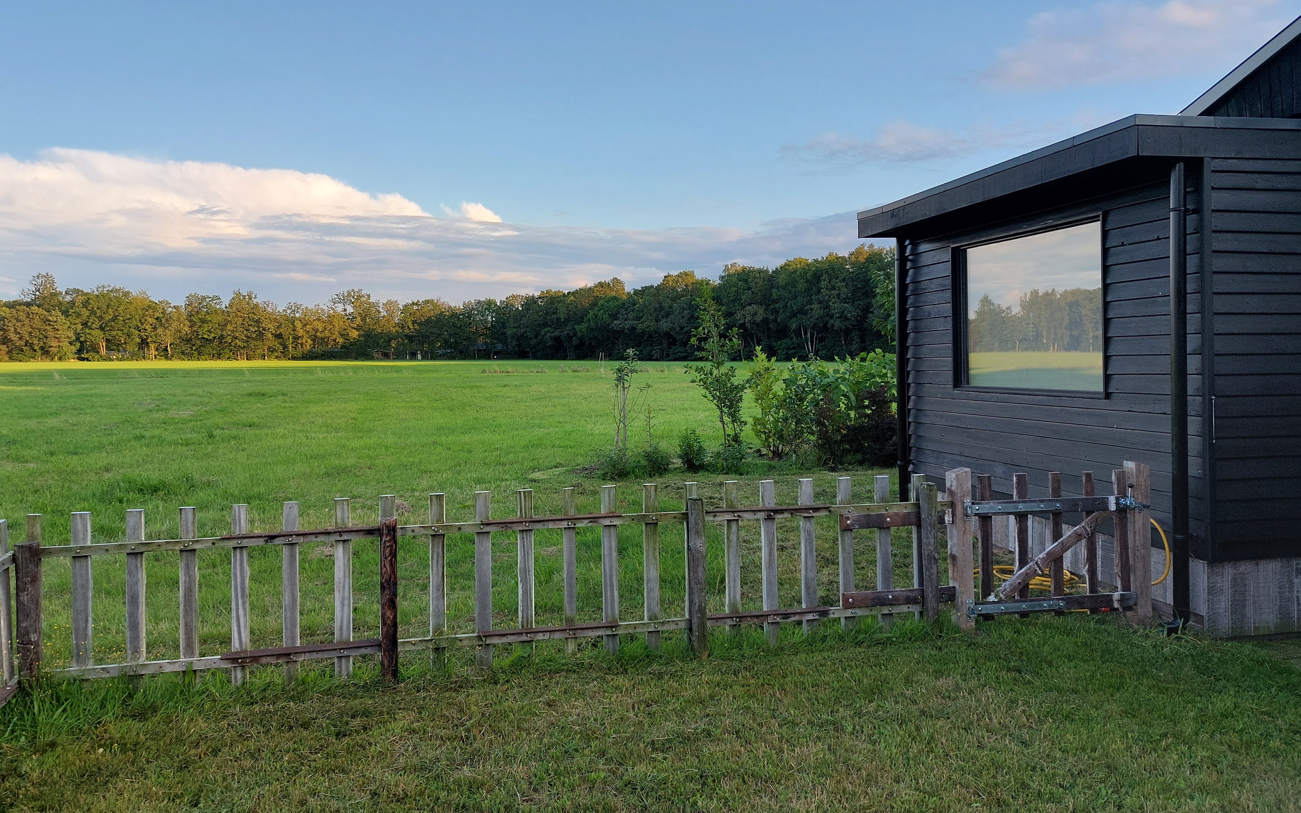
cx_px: 651
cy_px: 335
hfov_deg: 70.4
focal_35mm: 26
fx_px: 922
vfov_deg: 47.4
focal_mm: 5.23
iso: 25
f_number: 1.8
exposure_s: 1/304
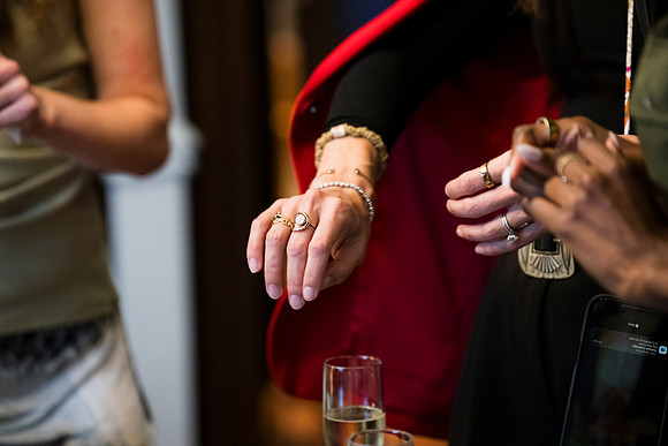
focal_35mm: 150
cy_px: 223
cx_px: 334
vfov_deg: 9.2
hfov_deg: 13.7
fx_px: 2784
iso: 4000
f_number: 3.2
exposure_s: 1/160
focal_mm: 150
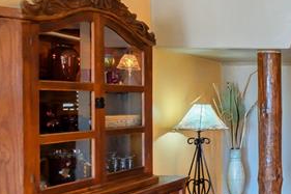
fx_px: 412
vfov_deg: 26.4
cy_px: 113
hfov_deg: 27.5
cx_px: 432
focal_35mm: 51
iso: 500
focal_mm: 14
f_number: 5.6
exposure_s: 1/45
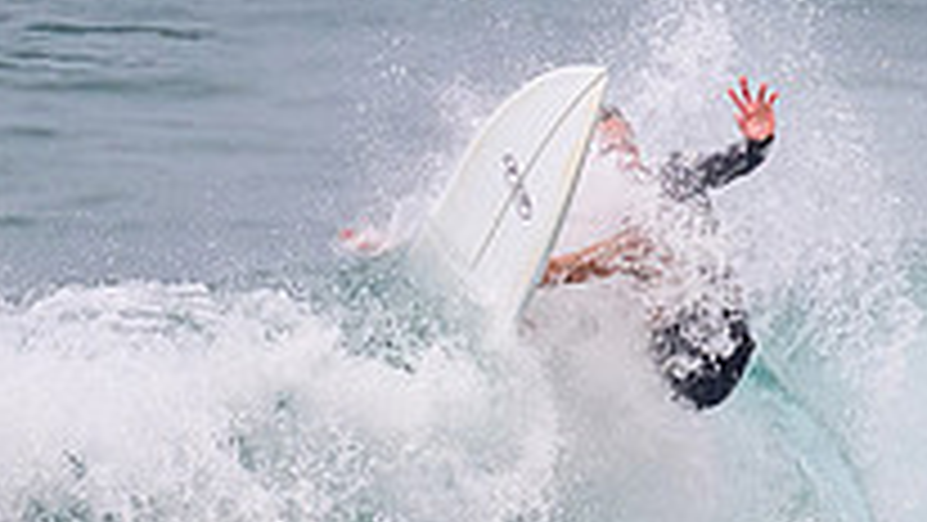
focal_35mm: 3235
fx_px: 79538
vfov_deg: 0.4
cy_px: 530
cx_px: 481
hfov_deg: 0.7
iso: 560
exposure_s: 1/2000
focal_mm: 800
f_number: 11
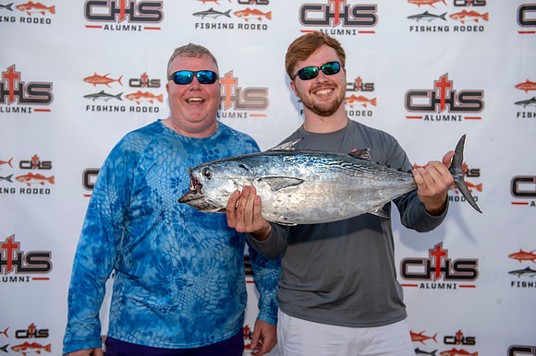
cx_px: 268
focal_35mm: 45
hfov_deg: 43.6
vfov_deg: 29.8
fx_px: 670
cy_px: 178
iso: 50
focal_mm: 45
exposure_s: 1/100
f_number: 4
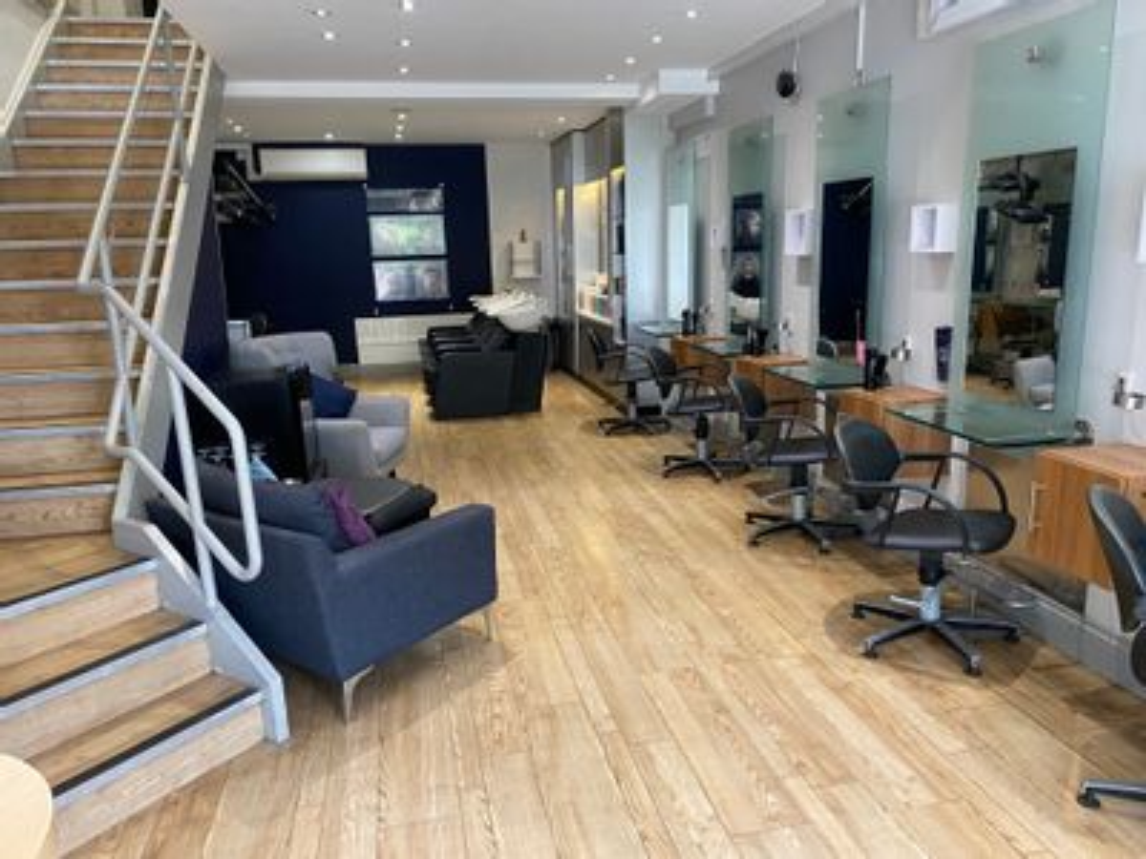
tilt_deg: -11.9
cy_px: 430
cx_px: 573
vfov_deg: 53.1
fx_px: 861
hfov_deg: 67.3
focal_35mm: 26
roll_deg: +2.0
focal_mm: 4.25
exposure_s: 1/50
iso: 160
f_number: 1.8
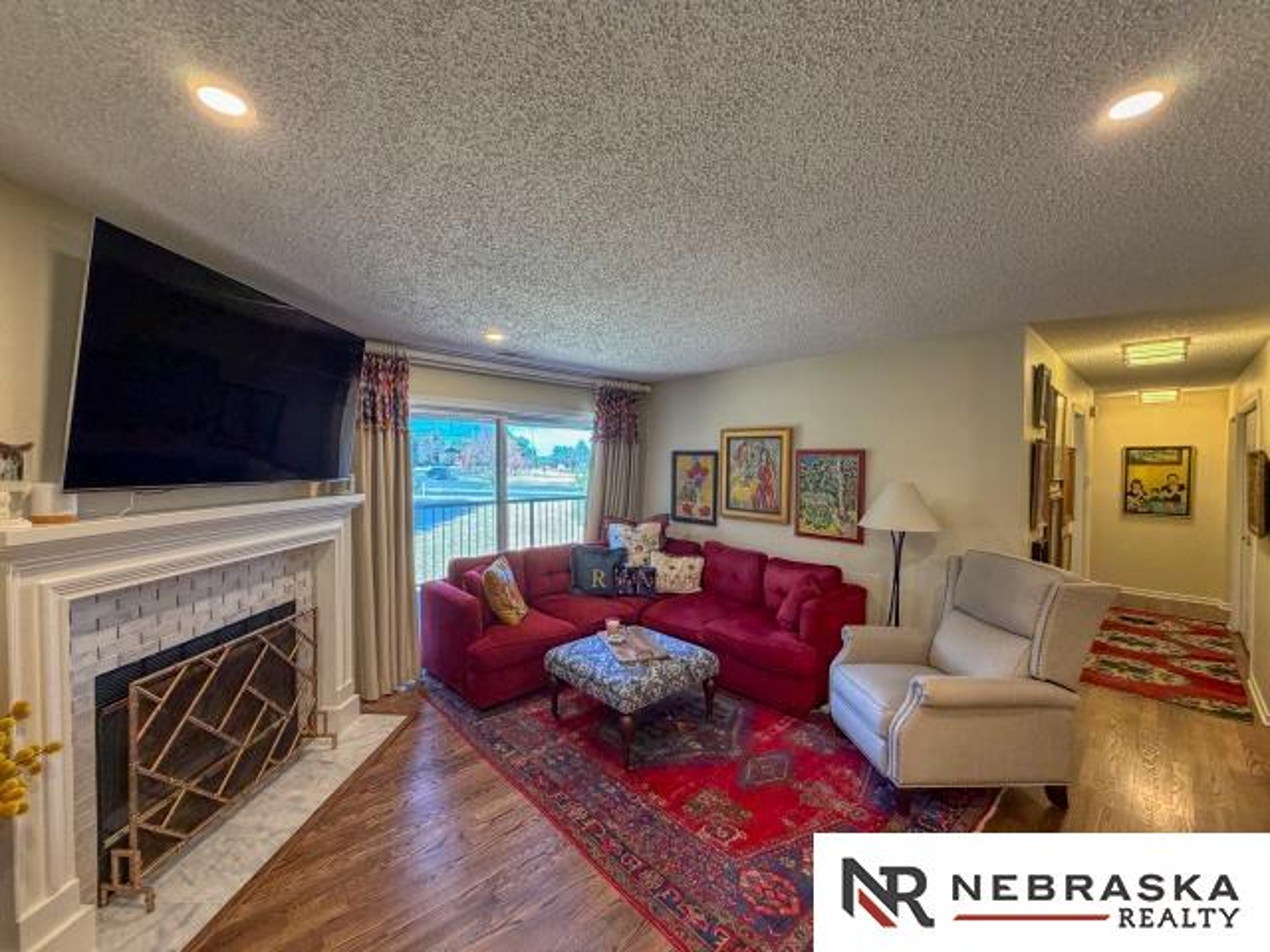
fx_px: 514
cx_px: 635
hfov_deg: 102.1
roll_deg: -0.2
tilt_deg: -0.6
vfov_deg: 85.7
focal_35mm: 14
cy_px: 476
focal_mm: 2.2
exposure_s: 1/60
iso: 250
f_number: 2.2
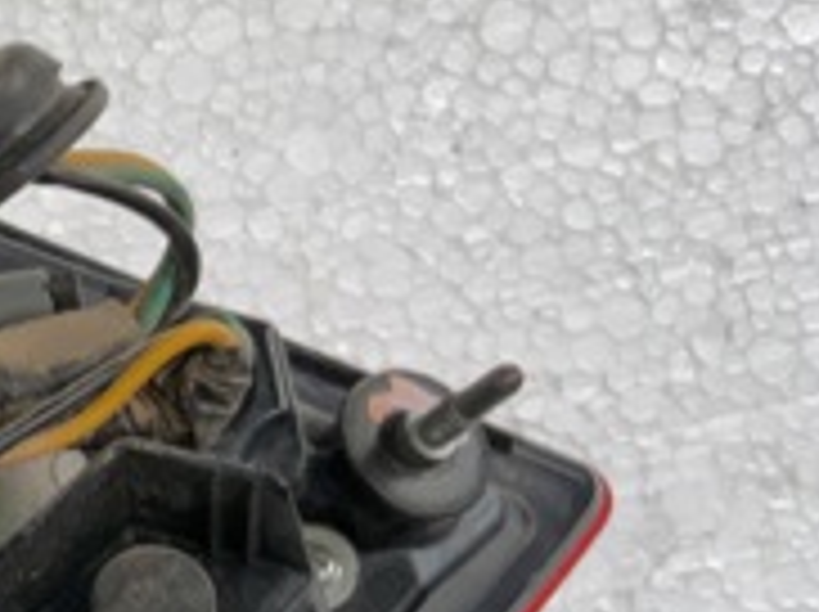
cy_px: 565
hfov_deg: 16.6
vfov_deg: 14.3
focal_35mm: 102
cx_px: -580
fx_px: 2410
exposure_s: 1/100
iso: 32
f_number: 1.8
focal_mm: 3
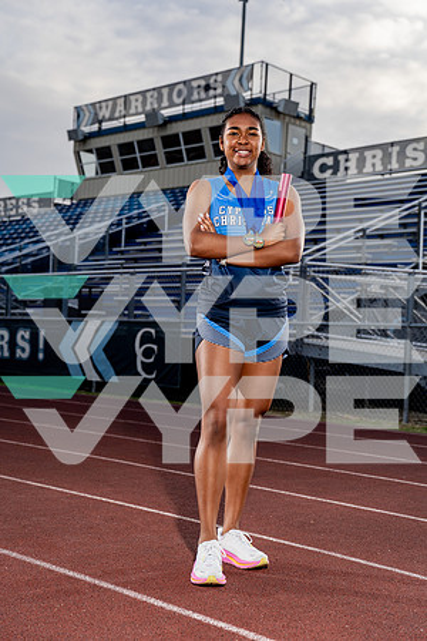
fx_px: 925
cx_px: 214
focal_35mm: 52
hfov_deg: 26.0
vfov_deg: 38.2
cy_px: 320
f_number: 4
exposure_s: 1/250
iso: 100
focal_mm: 52
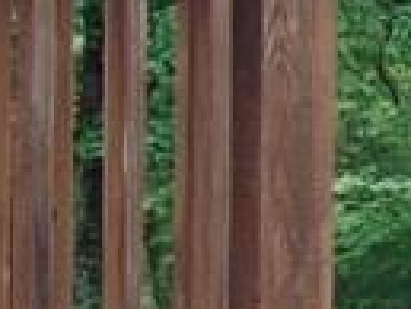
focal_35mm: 198
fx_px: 2353
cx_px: 1051
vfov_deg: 7.5
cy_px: 198
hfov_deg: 8.9
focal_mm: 4.5
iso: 80
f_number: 3
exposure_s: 1/125
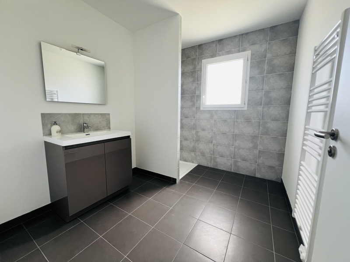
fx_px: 131
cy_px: 131
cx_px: 175
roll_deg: -0.4
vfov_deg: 89.9
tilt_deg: -6.4
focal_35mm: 13
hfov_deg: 106.2
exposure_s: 1/99
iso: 125
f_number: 1.8
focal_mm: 1.57
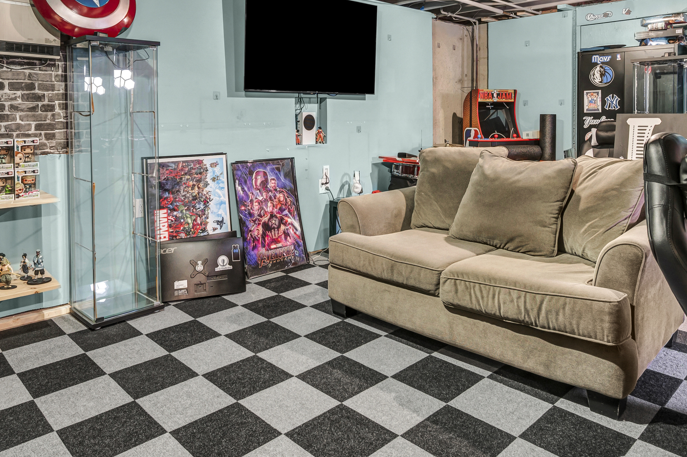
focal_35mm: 26
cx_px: 328
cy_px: 112
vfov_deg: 47.6
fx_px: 496
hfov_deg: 69.4
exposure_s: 1/1.25
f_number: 7.1
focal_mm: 14
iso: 320
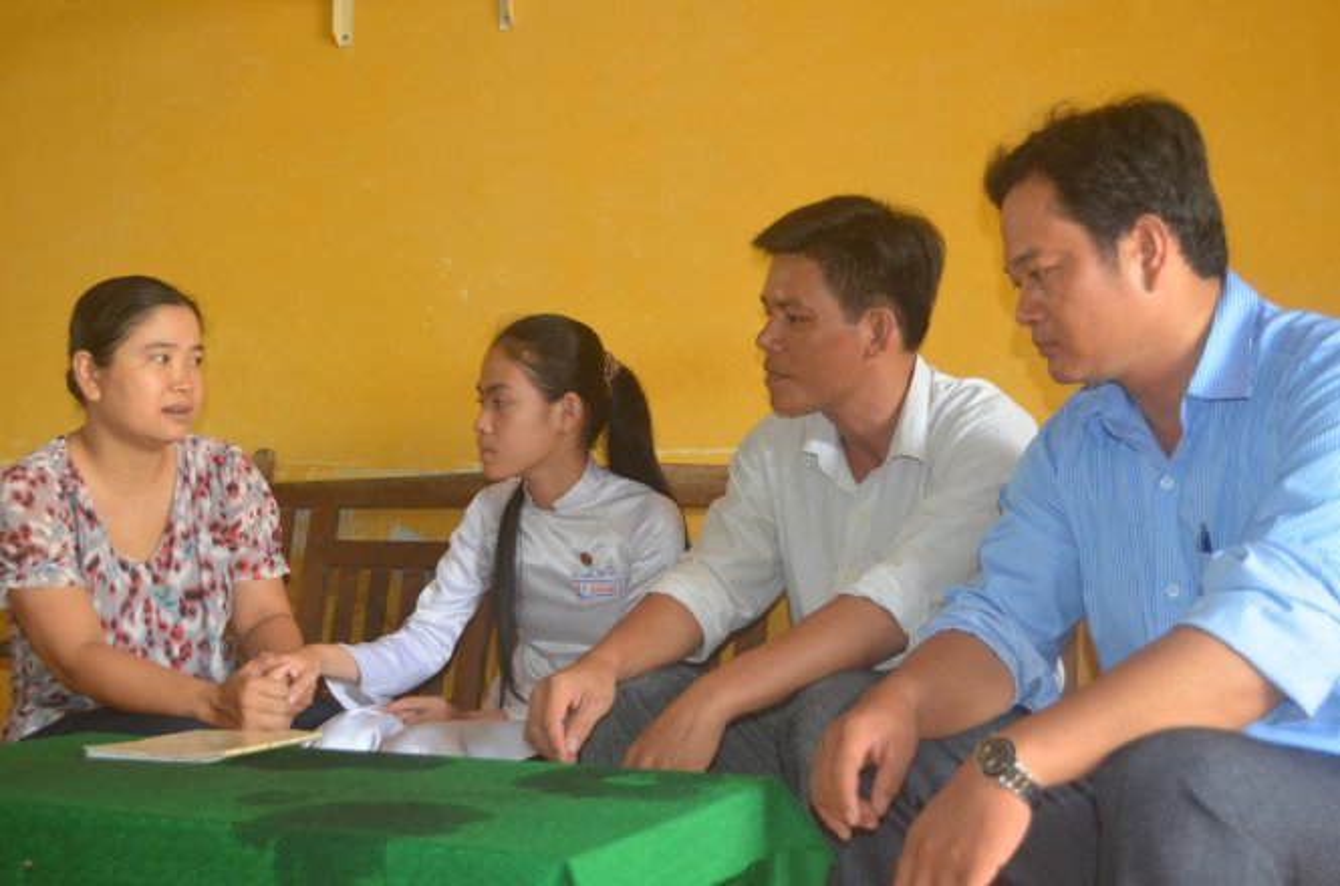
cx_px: 670
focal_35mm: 45
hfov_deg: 43.7
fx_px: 1671
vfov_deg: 29.7
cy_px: 443
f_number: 4.5
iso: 1400
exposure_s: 1/60
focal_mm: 30
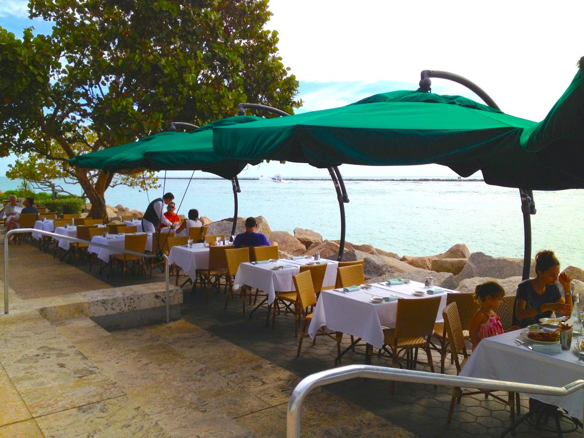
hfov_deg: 52.6
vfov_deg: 40.7
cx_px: 292
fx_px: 590
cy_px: 219
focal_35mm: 35
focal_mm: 4.28
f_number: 2.4
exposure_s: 1/2404
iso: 50
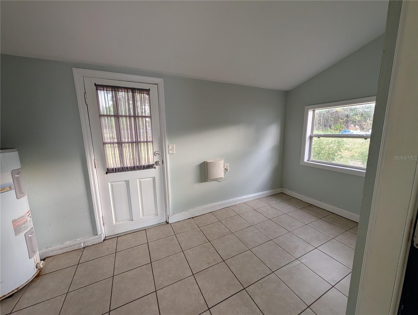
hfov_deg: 110.5
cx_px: 209
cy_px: 158
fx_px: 145
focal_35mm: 12
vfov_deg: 94.6
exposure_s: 1/65.1
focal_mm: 2.02
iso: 92
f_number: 1.7
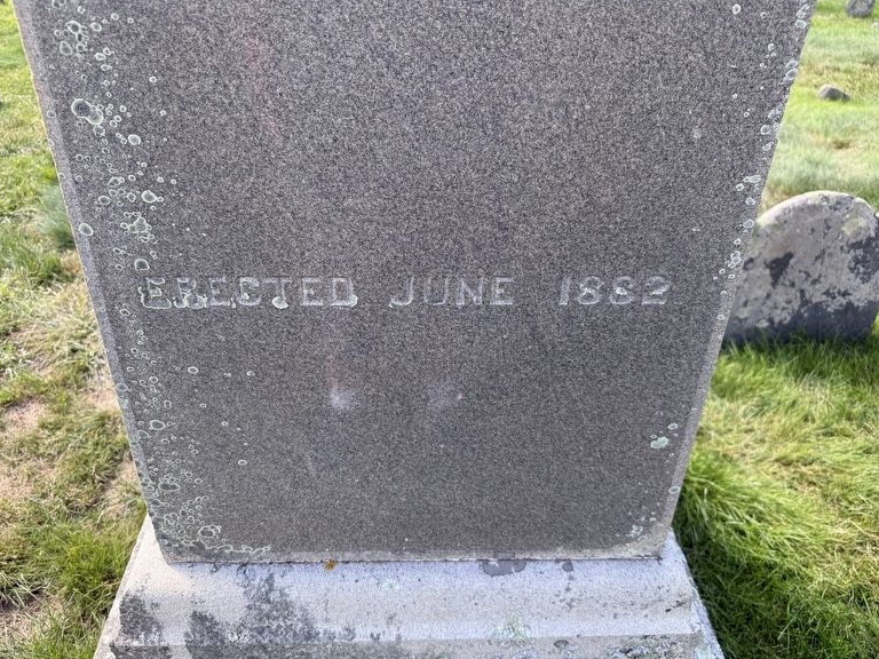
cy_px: 328
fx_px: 635
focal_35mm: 25
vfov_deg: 54.9
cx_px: 422
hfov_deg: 69.4
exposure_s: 1/627
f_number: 1.78
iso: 100
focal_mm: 6.76
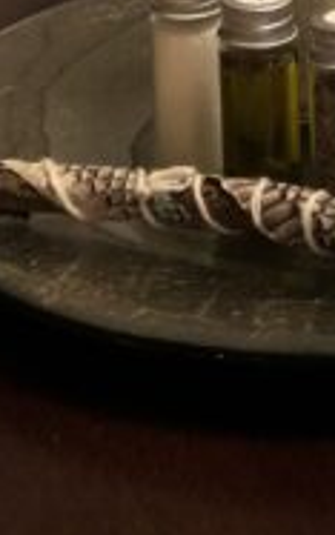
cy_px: -72
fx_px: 1387
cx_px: 464
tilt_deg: -15.9
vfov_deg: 20.7
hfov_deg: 13.2
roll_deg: +0.5
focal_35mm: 95
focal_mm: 3.99
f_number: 1.8
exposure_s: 1/6
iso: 100
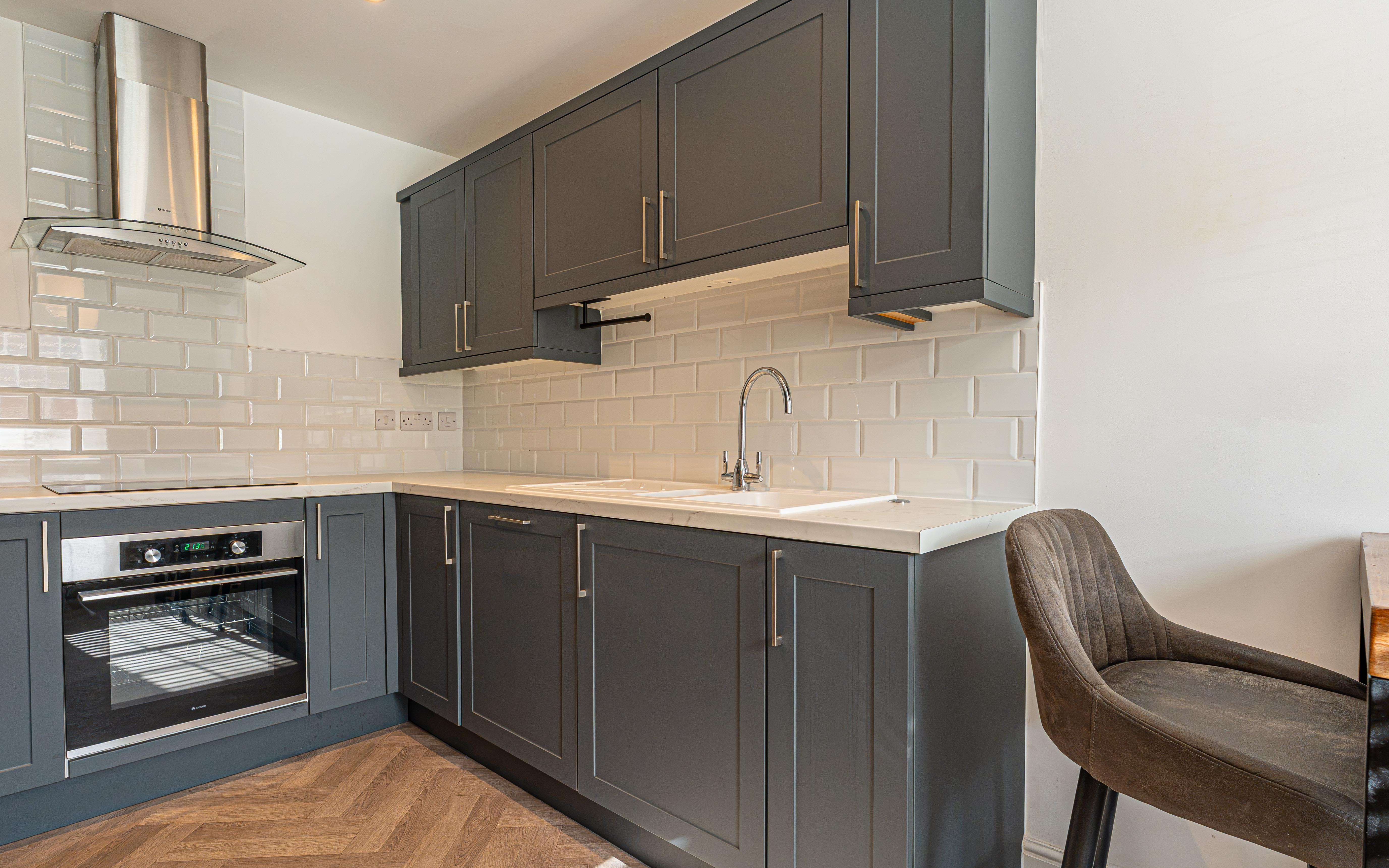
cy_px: 459
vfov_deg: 65.0
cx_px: 691
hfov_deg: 91.1
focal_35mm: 18
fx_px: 681
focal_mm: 14
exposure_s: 1/100
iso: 800
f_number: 7.1
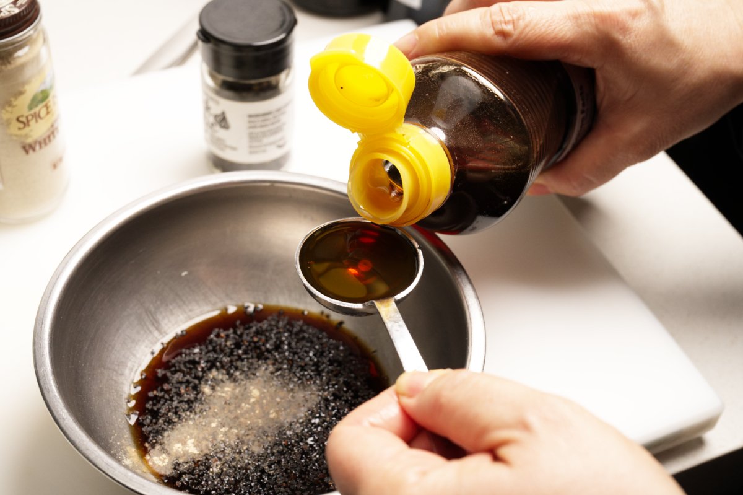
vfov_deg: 26.0
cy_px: 248
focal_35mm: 52
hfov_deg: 38.2
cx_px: 372
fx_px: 1073
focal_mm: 52
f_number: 9
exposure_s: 1/1600
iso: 1600
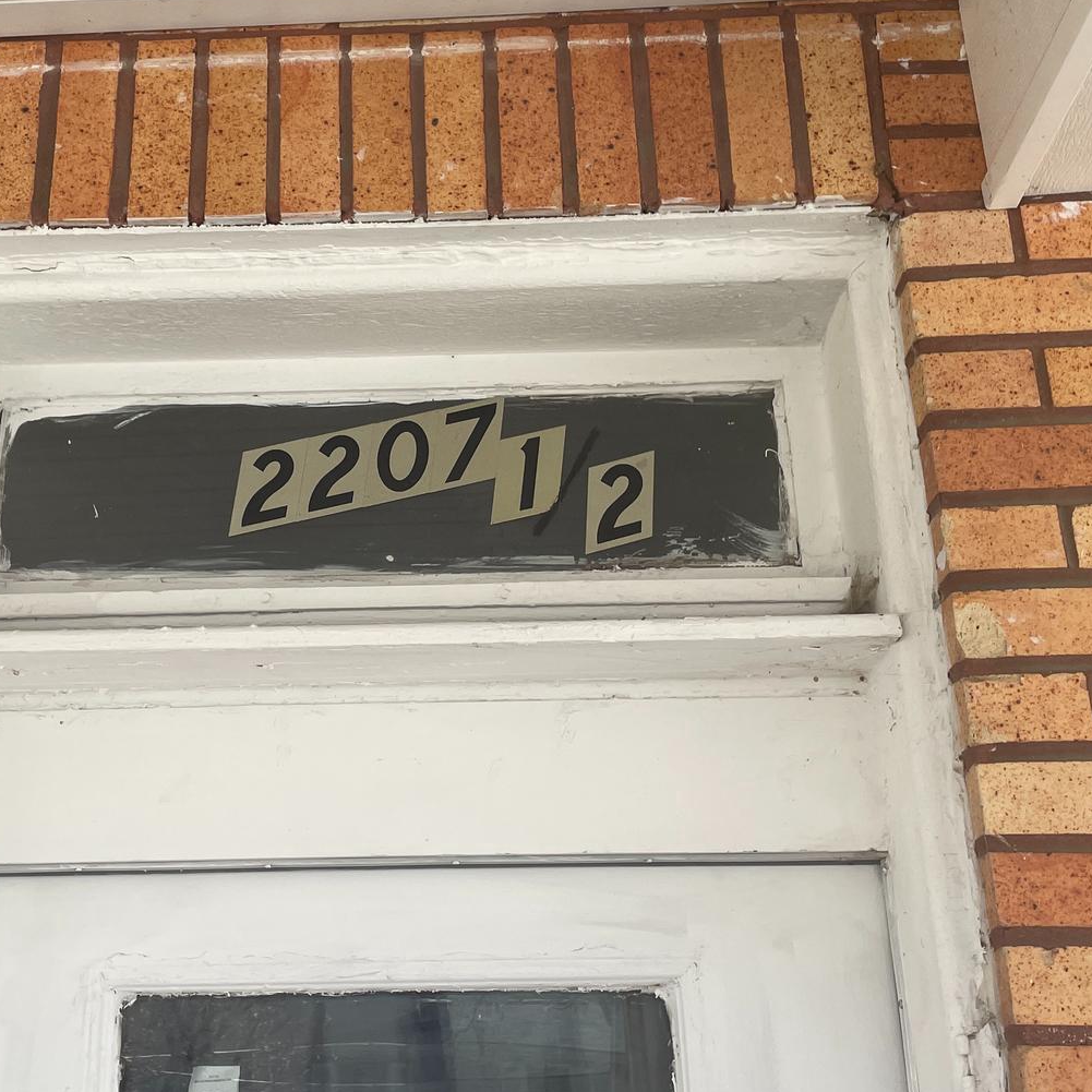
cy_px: 494
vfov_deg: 36.0
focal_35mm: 47
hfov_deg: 35.8
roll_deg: +0.3
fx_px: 1677
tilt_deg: +21.7
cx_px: 388
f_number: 1.6
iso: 32
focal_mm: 4.2
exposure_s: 1/636
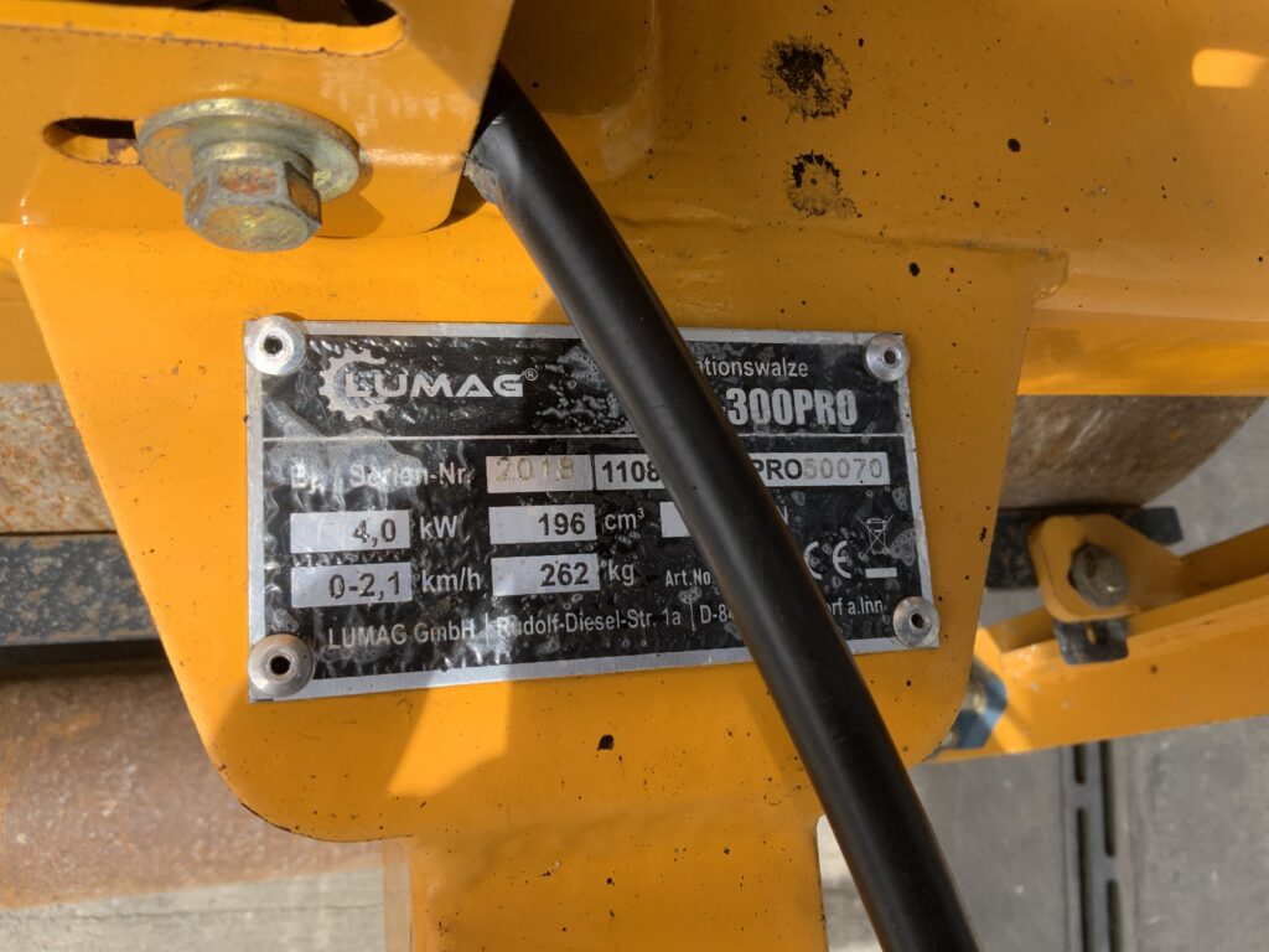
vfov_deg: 48.2
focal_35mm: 29
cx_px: 634
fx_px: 1063
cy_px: 476
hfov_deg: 61.7
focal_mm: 3
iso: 16
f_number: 1.8
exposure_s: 1/1055
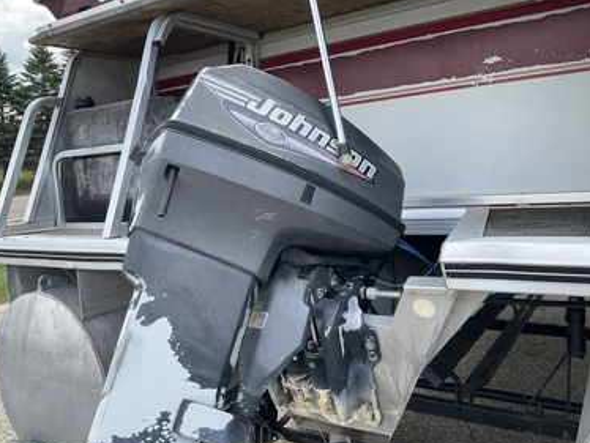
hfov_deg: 58.3
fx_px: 529
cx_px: 306
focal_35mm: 31
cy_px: 222
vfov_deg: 45.5
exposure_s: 1/403
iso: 25
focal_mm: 3
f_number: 1.8
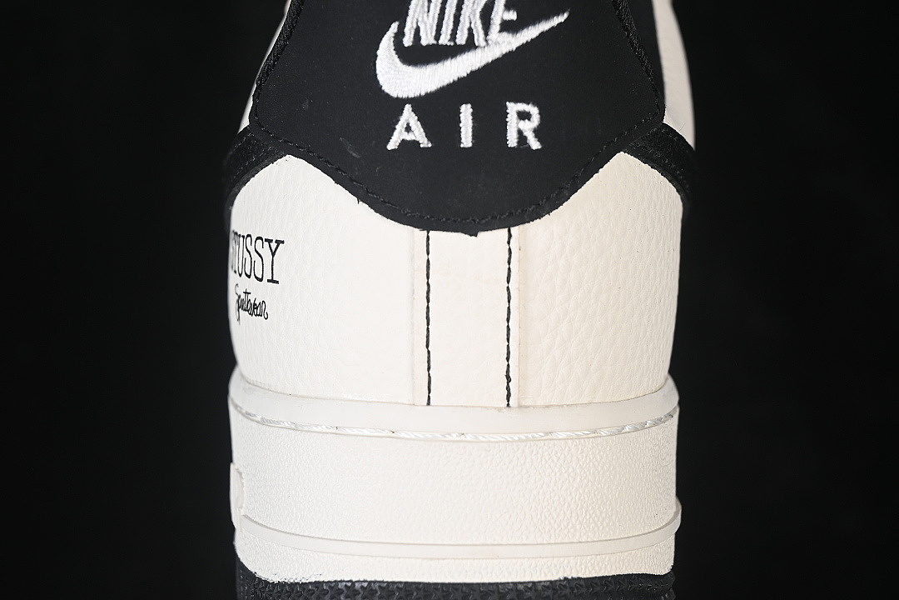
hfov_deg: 27.0
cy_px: 300
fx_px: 1873
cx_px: 450
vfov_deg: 18.2
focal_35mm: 75
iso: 160
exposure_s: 1/80
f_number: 7.1
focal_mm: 50
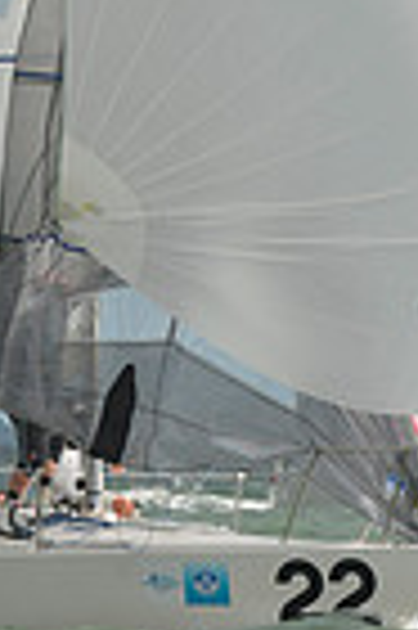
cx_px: 249
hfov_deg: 1.7
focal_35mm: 828
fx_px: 14456
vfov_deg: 2.5
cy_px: -446
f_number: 9
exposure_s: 1/1000
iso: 280
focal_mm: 200
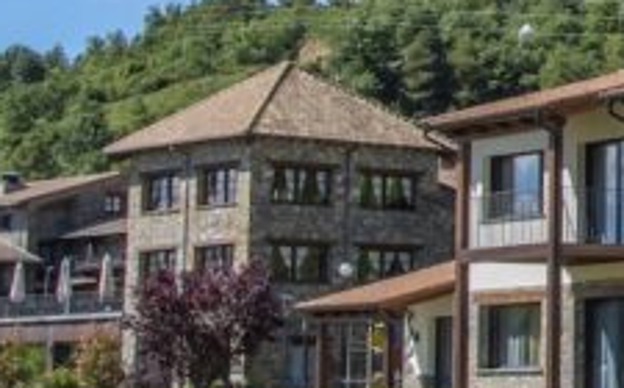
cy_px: -50
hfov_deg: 13.7
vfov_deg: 9.0
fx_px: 2446
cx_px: 940
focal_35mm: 144
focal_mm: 21
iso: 125
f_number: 18
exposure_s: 1/125
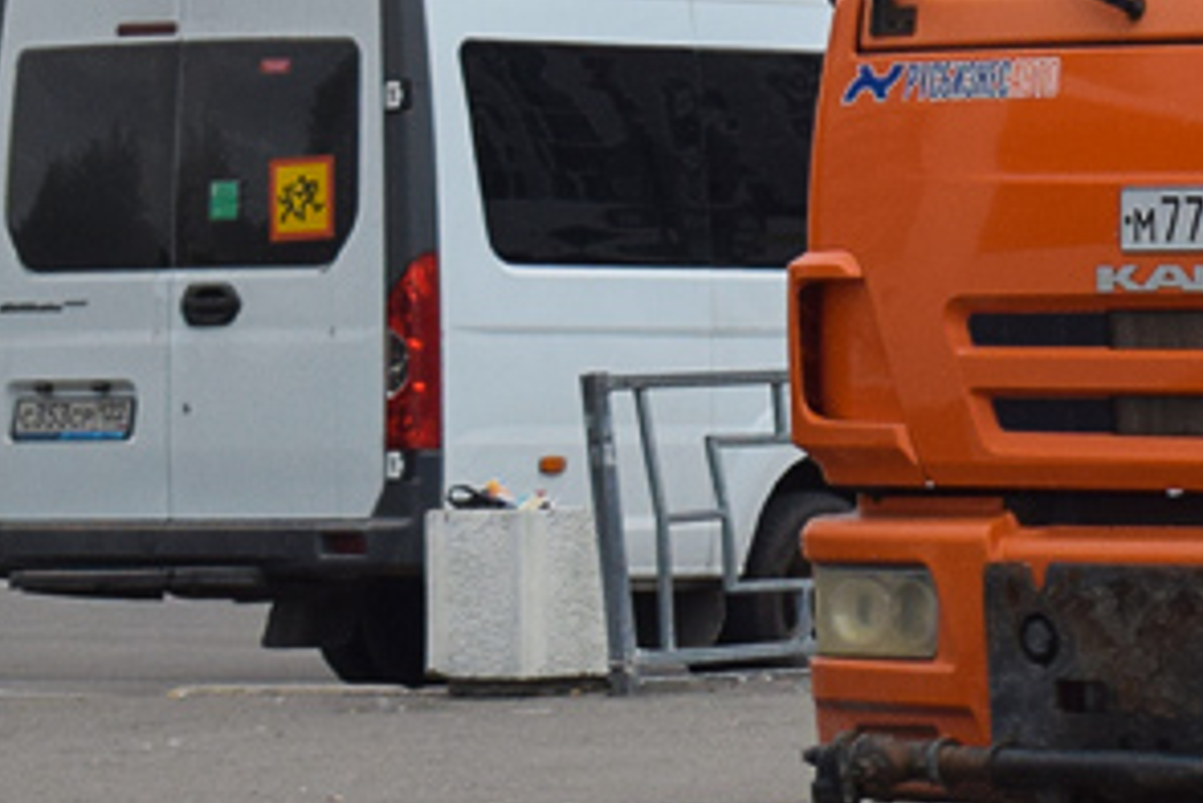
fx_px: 9795
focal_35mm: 293
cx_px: 2047
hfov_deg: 6.9
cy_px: -163
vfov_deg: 4.7
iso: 400
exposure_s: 1/800
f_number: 7.1
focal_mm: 48
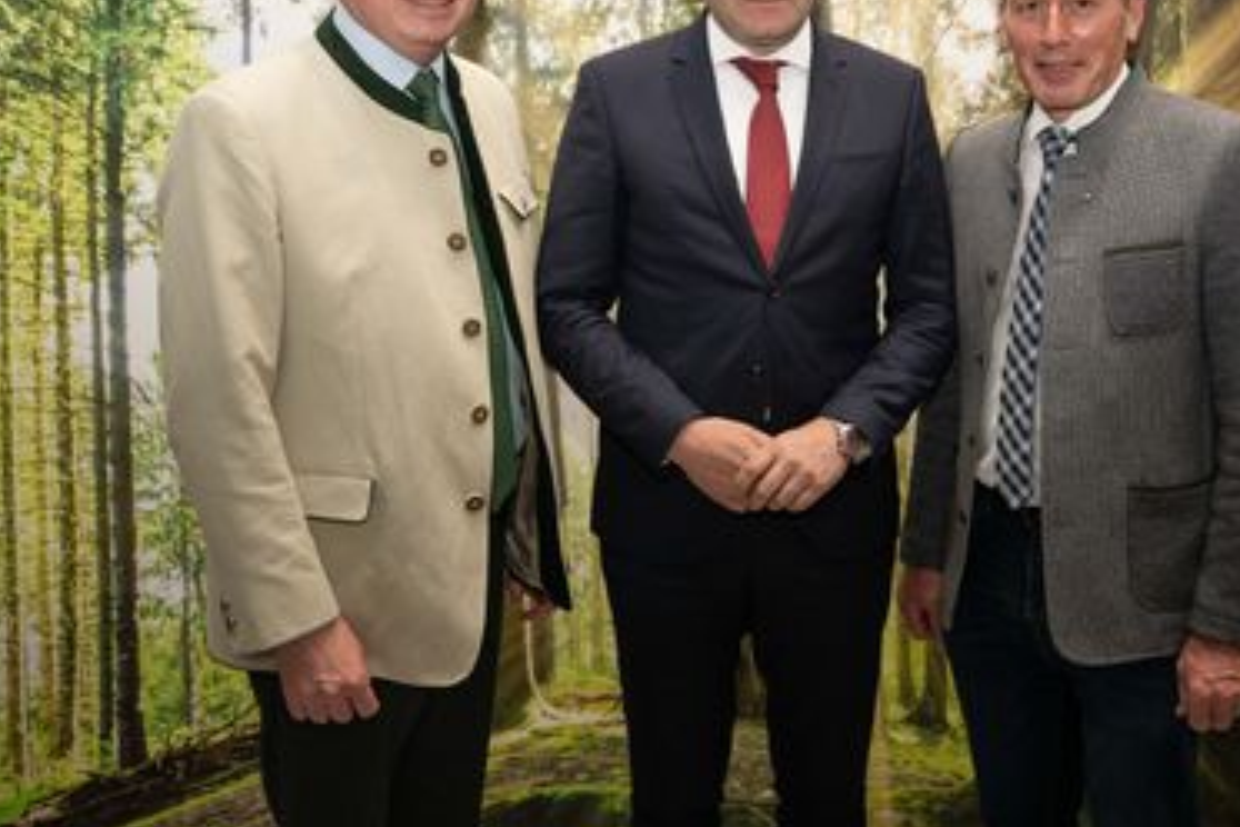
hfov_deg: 43.7
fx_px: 1539
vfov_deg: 29.9
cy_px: 278
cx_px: 740
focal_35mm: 45
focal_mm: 32.5
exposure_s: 1/200
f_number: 3.5
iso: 320
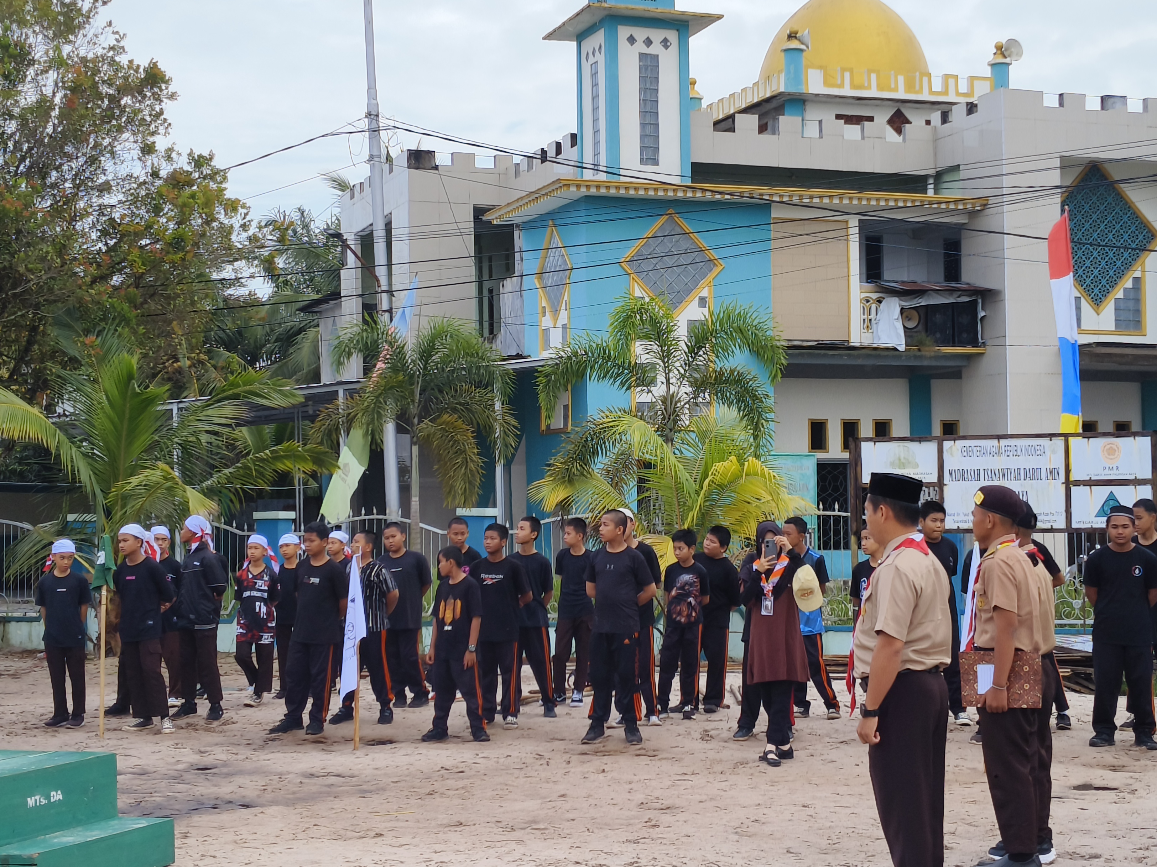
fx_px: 1938
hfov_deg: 33.2
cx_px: 621
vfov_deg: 25.2
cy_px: 443
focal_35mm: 58
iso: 50
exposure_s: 1/441
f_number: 1.88
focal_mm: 5.56
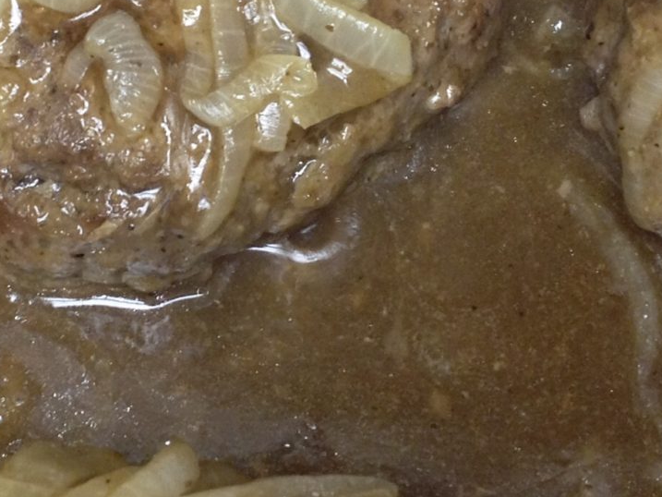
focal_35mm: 125
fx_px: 2391
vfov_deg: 11.8
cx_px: 229
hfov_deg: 15.7
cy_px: 69
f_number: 2.4
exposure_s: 1/20
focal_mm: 4.28
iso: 100
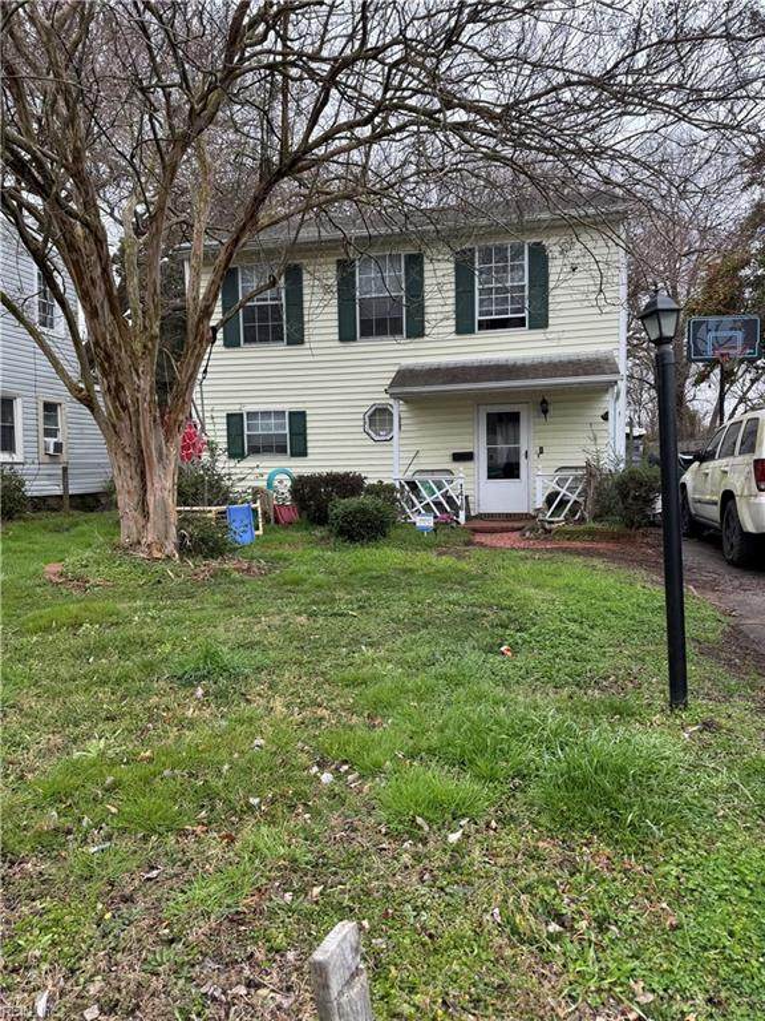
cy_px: 510
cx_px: 382
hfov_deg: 56.8
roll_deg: +1.6
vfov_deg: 71.6
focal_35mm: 24
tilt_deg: -3.7
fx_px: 707
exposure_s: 1/747
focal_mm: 6.76
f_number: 1.78
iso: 80
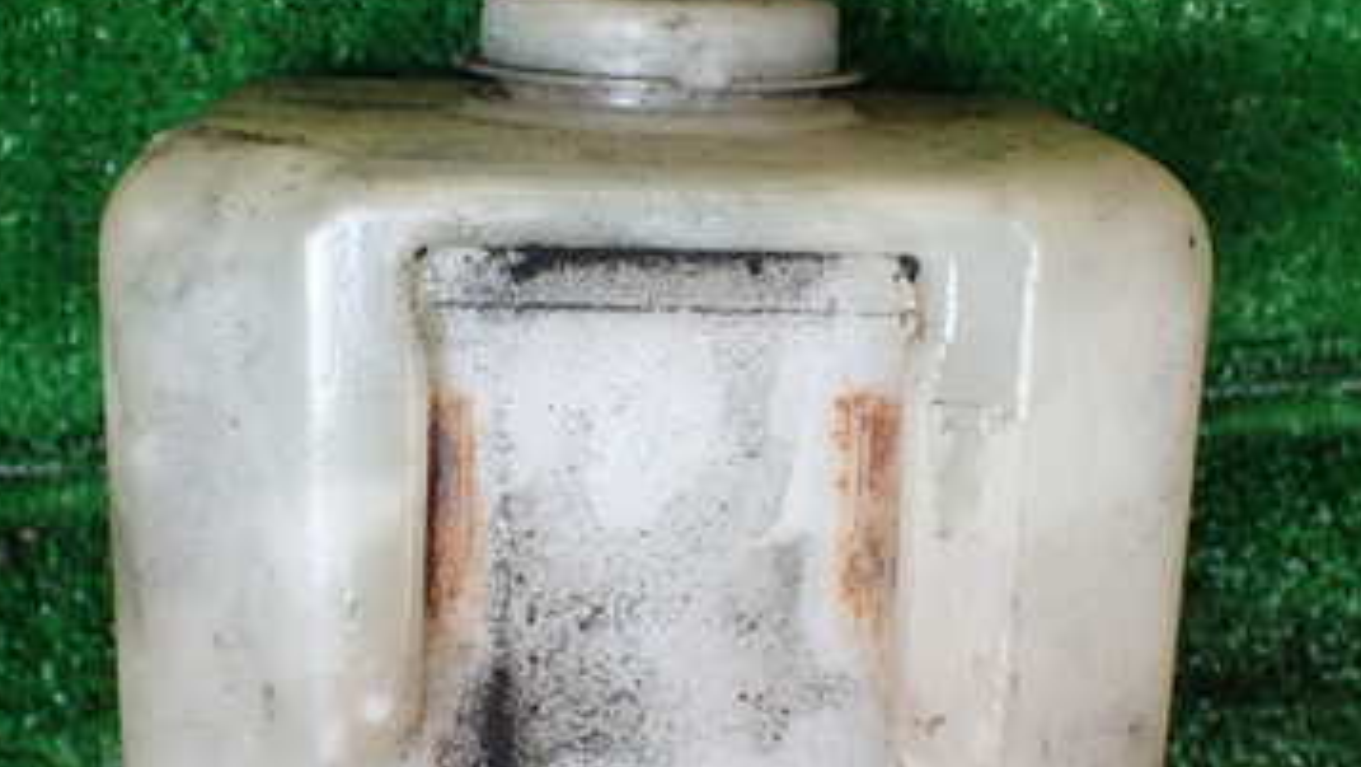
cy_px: 408
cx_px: 656
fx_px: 1985
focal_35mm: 55
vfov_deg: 21.8
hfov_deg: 37.8
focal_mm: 5.4
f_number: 2.3
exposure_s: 1/160
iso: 100
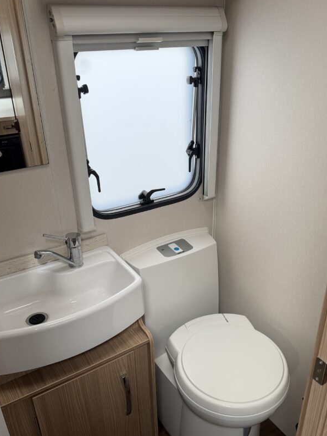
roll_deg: +2.3
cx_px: 178
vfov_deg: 58.2
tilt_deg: -27.4
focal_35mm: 31
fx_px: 390
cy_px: 242
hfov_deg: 45.4
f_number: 1.78
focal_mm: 6.76
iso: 50
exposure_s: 1/133
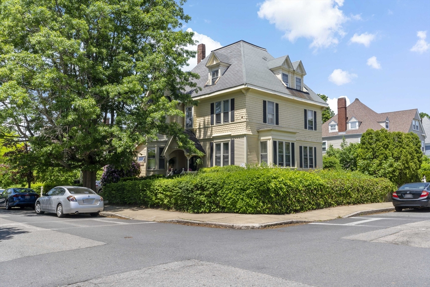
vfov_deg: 45.0
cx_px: 215
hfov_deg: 63.7
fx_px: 346
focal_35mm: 29
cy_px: 144
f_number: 22
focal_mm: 29
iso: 100
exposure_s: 1/20
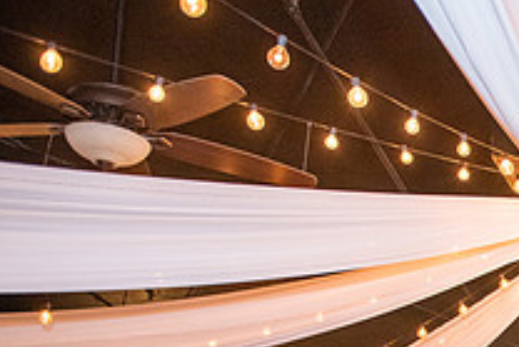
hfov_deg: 25.2
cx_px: 706
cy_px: 433
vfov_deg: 19.0
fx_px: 967
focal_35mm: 67
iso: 2000
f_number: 2.8
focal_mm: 24
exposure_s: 1/200
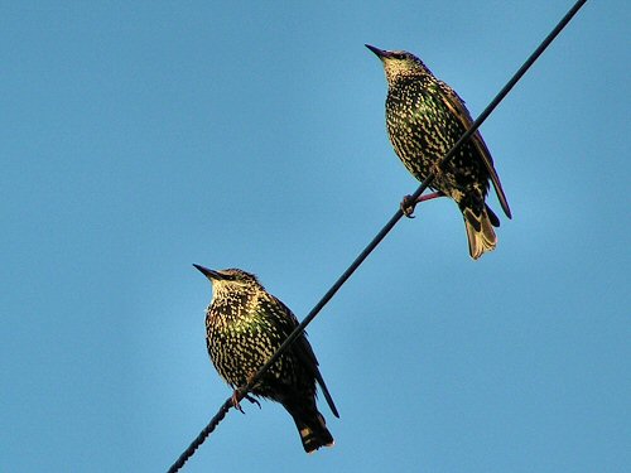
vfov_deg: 3.9
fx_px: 6927
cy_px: 236
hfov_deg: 5.2
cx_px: 316
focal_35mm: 380
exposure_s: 1/400
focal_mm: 58
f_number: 3.5
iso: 80
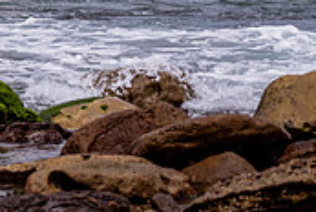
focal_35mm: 669
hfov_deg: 3.1
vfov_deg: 2.1
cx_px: -95
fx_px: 5882
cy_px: -112
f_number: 5.6
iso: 220
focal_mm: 200
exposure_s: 1/1600
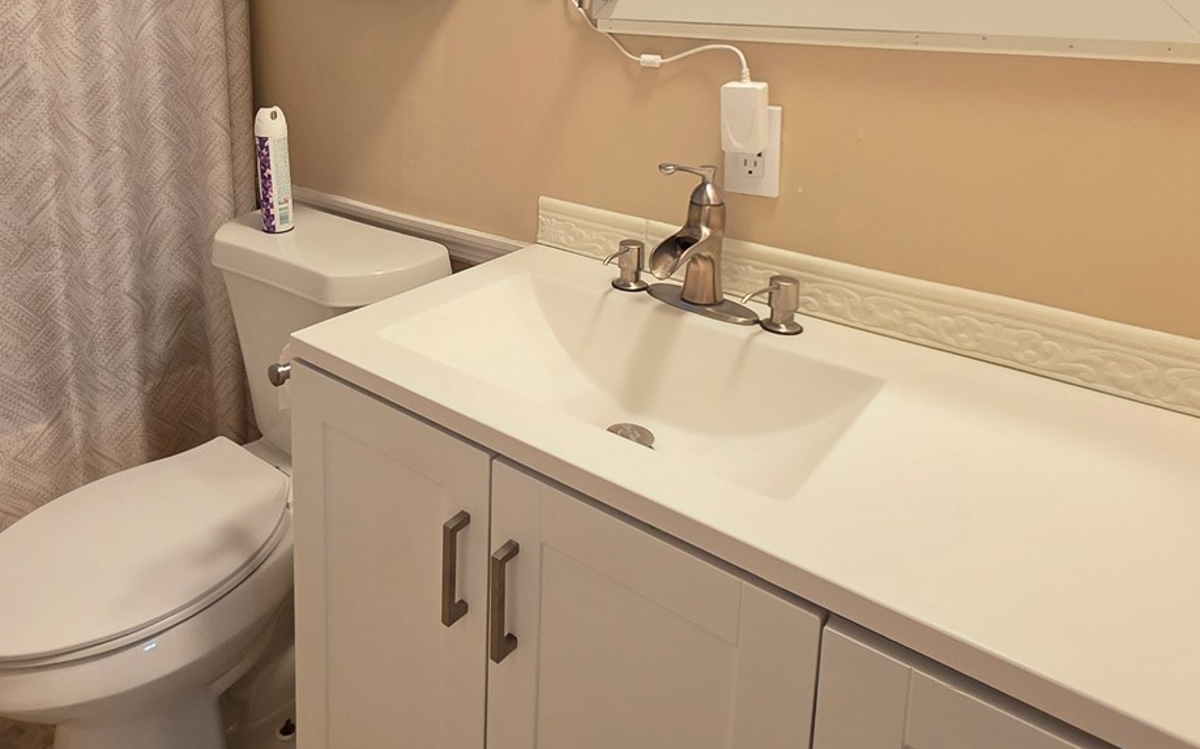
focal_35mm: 24
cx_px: 490
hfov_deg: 74.1
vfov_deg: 47.3
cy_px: 116
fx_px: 785
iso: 250
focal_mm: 2.2
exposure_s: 1/60
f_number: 1.9
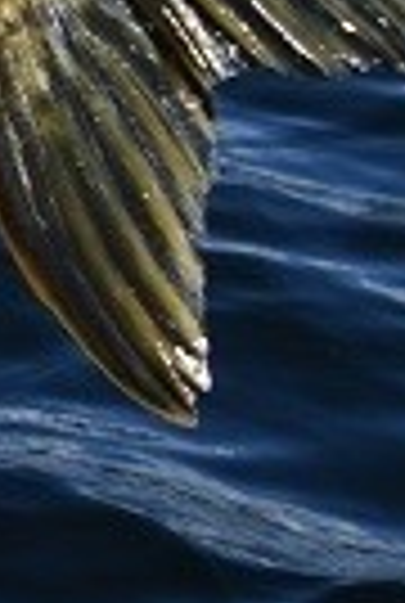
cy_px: -450
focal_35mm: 251
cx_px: -1836
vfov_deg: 7.9
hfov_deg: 4.5
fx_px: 4214
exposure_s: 1/200
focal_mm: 22
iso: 100
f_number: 7.1
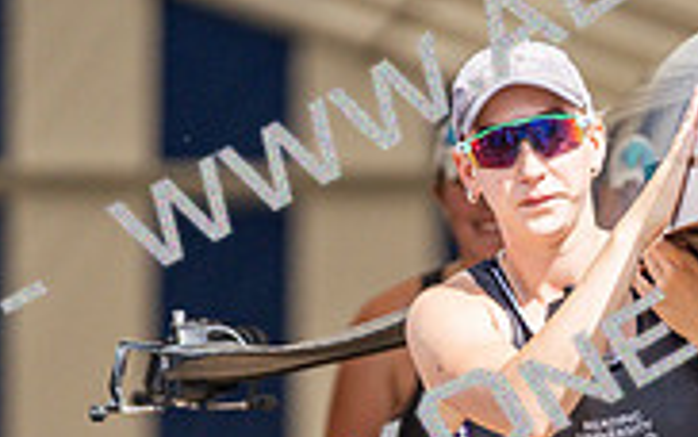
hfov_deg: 3.2
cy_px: 278
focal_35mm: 650
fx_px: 12372
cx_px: 583
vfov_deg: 2.0
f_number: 2.8
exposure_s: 1/8000
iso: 500
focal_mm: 200
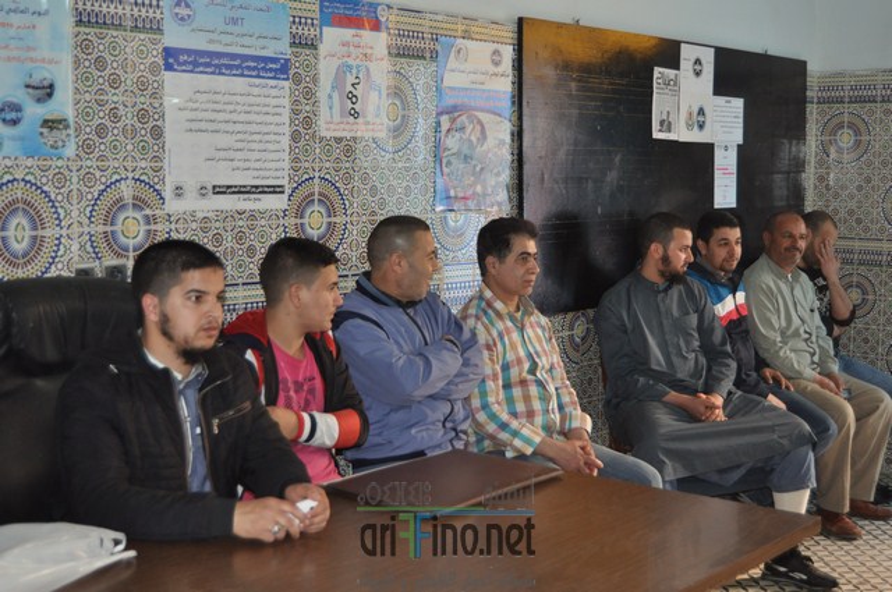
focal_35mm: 51
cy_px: 296
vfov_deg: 26.4
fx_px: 1262
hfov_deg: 38.9
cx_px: 446
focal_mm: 34
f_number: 4.5
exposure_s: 1/60
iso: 800
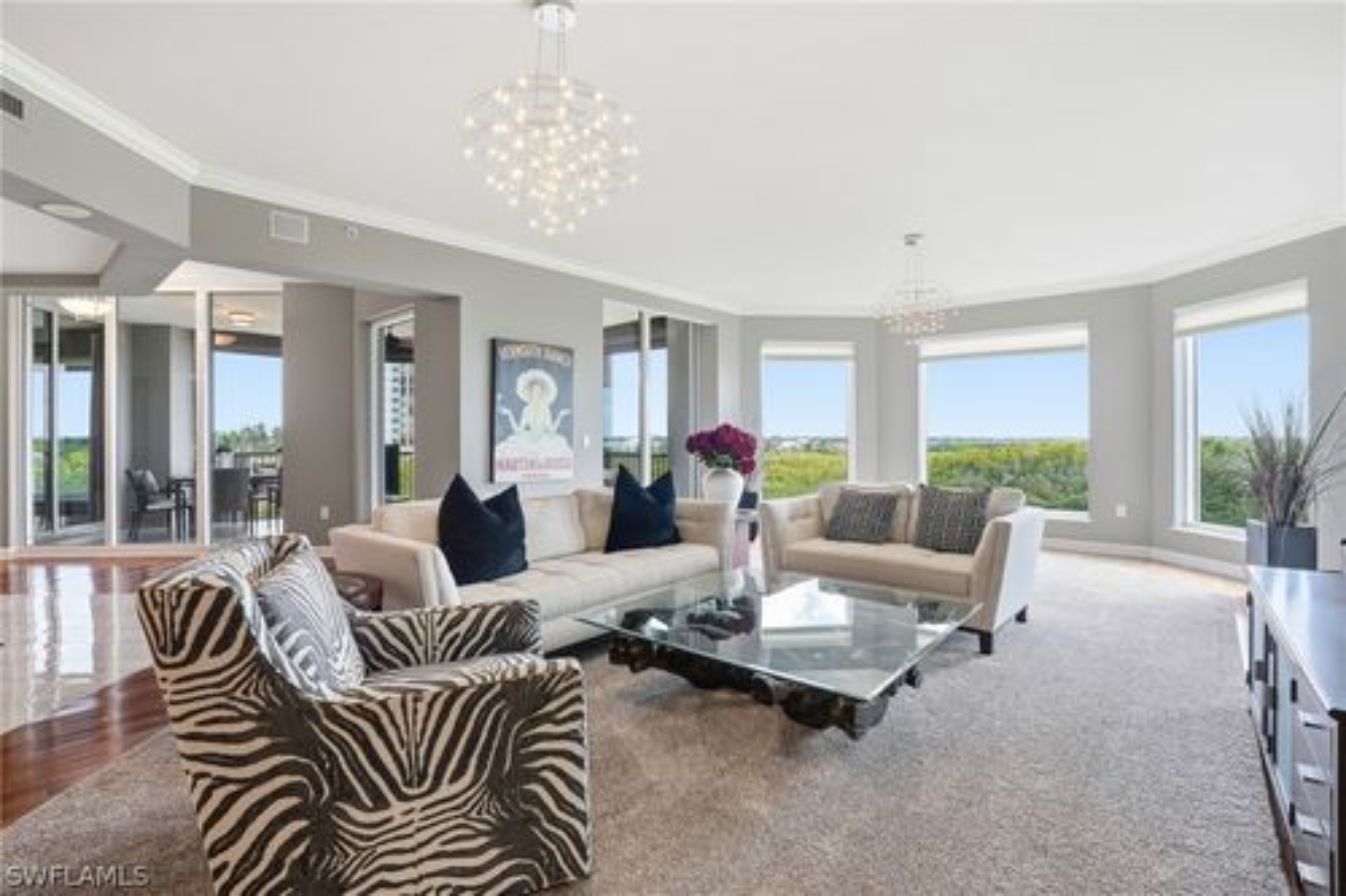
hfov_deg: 96.8
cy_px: 448
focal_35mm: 16
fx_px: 598
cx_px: 673
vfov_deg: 73.7
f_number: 9
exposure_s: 1/30
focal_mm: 16
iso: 125
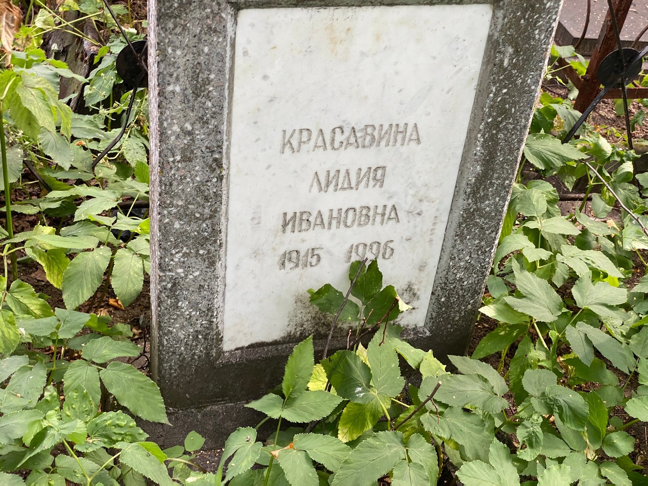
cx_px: 324
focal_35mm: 52
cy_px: 243
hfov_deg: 36.8
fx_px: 973
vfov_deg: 28.0
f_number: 2
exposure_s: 1/121
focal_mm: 6
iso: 100
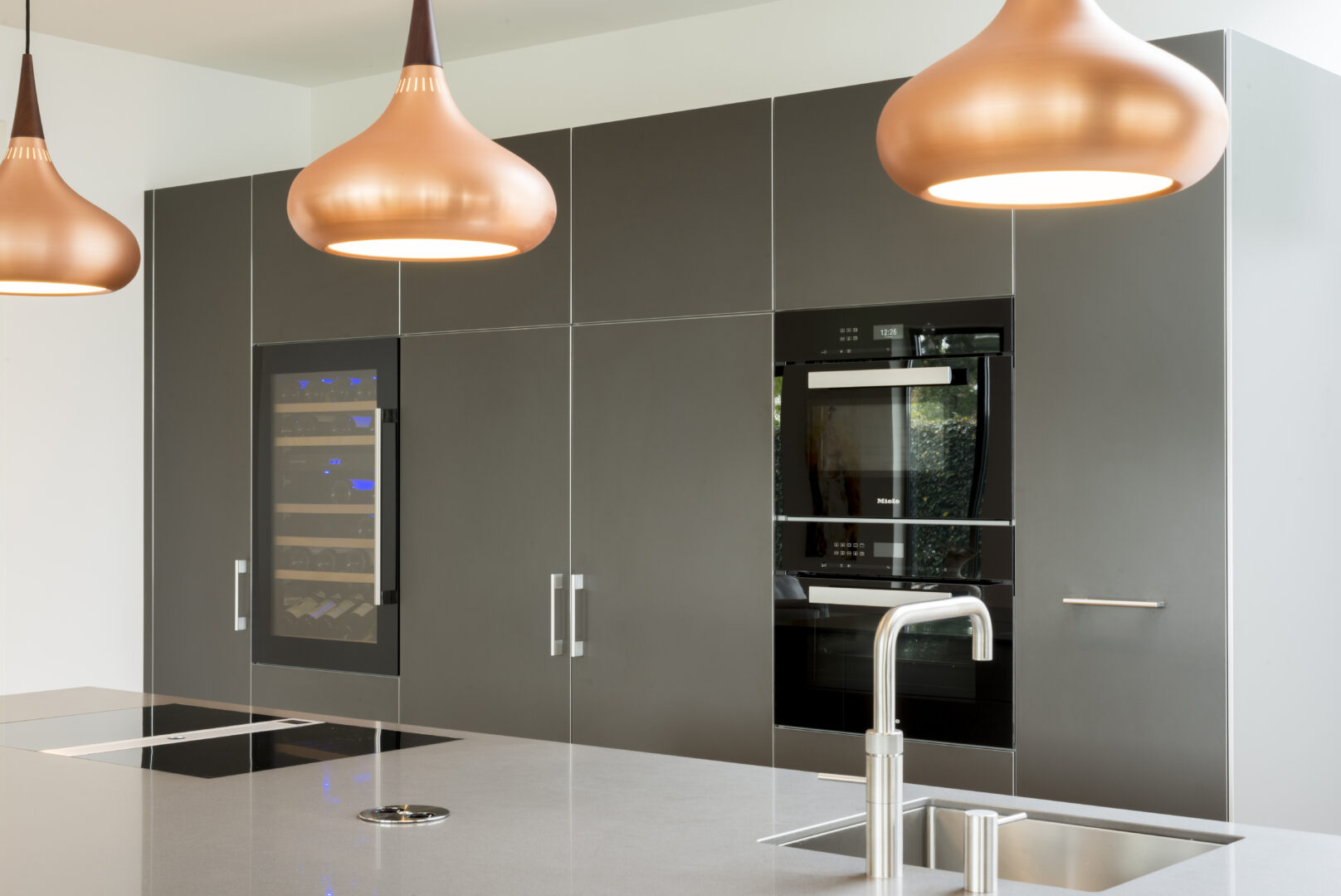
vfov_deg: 27.0
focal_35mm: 50
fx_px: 1863
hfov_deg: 39.6
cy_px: 448
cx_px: 670
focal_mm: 50
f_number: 16
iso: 100
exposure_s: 1
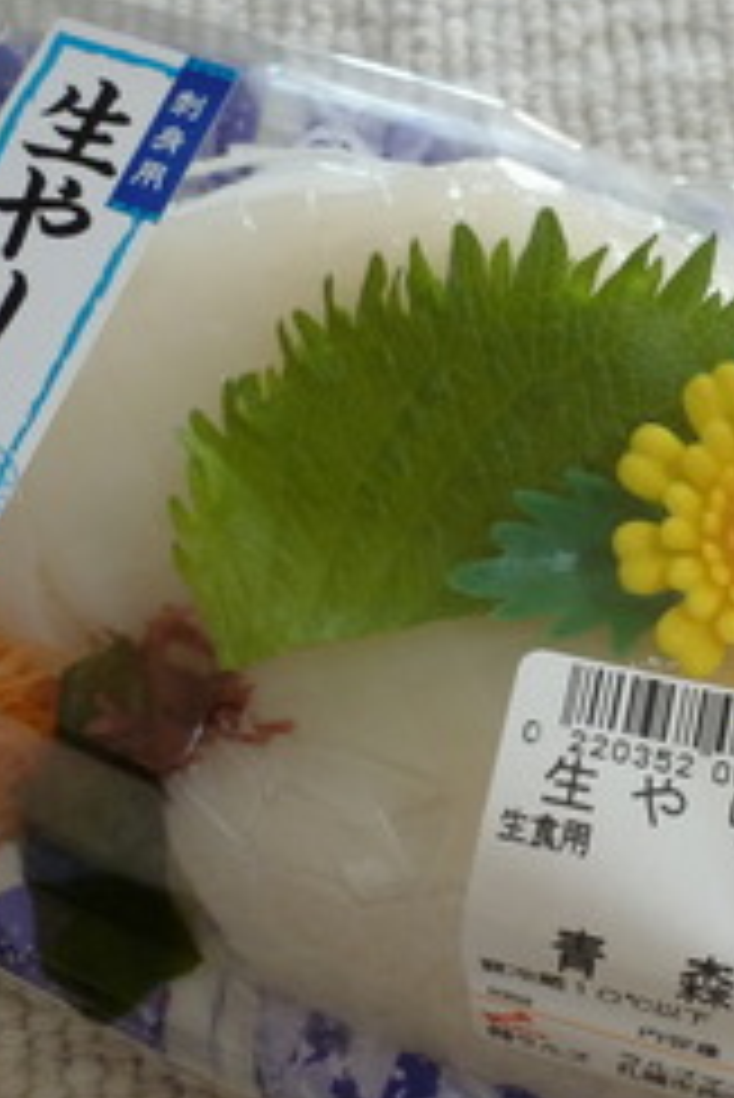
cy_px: 610
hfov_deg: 30.5
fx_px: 1313
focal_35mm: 43
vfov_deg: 45.3
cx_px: 590
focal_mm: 4.3
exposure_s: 1/60
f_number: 3.3
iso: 250
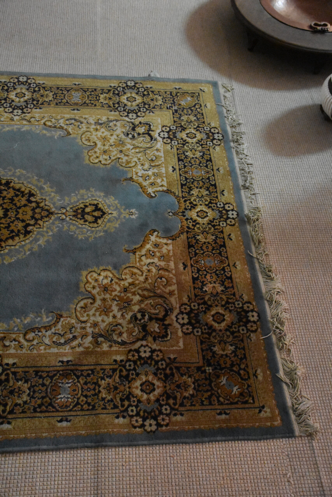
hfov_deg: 36.9
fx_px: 498
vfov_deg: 53.1
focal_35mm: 36
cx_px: 166
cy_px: 248
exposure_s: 1/60
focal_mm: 24
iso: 12800
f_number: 3.8
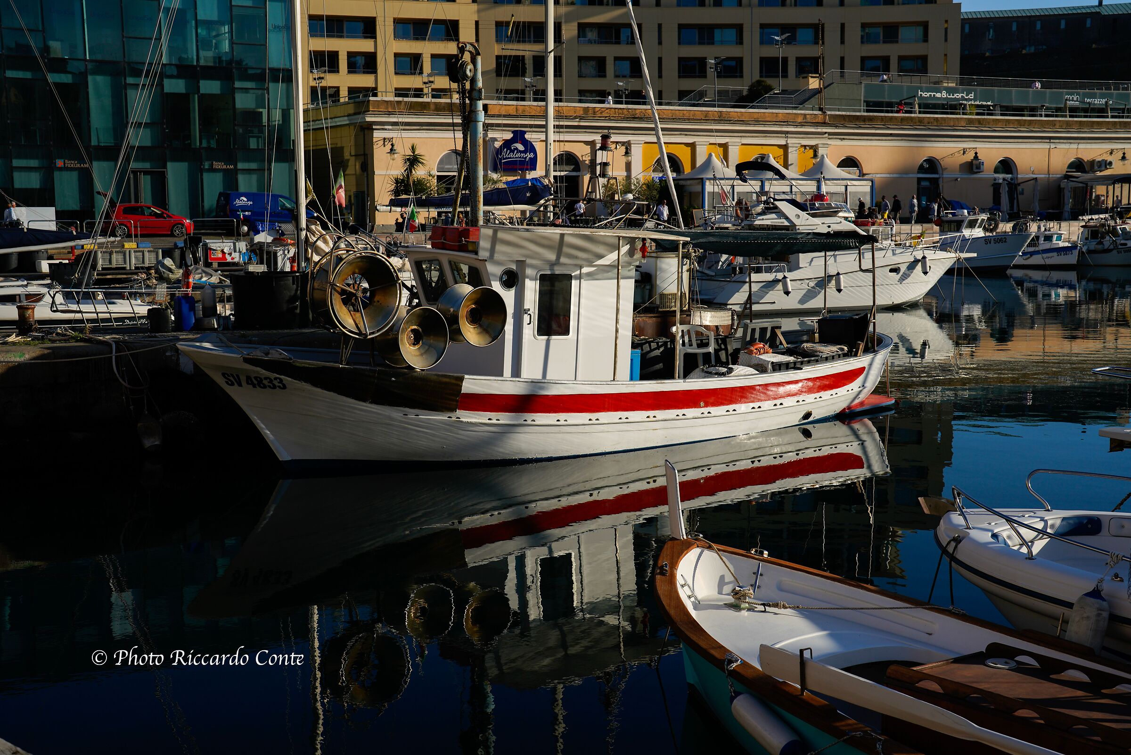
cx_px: 566
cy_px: 378
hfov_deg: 39.6
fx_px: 1571
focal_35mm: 50
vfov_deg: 27.0
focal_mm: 50
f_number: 6.3
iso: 160
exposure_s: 1/1250
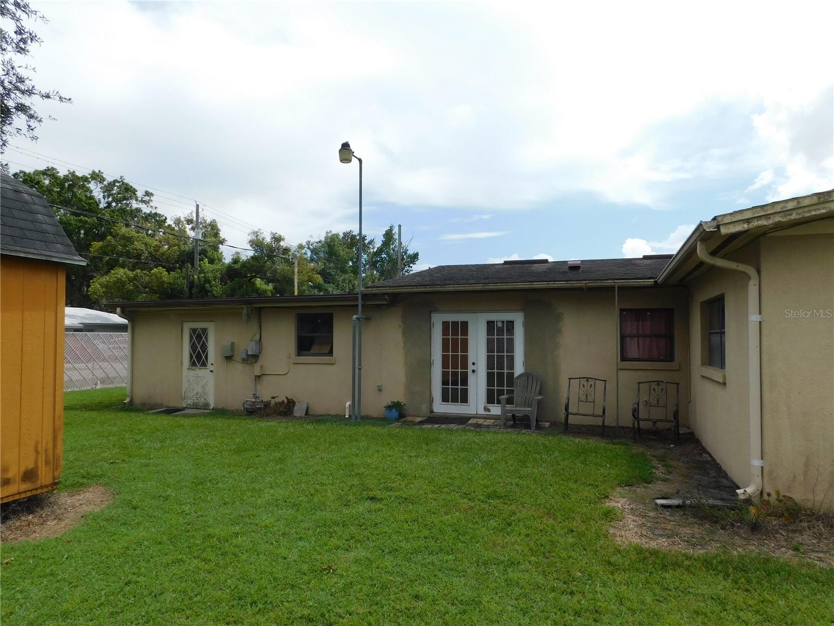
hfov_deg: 73.9
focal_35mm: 23
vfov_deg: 58.9
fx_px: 554
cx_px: 417
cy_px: 313
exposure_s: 1/500
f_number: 6
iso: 125
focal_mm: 4
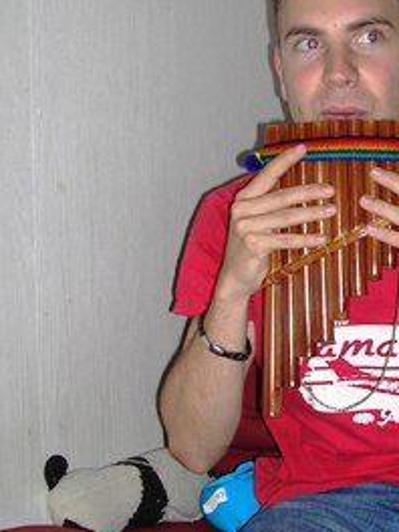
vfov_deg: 19.8
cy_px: 342
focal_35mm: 99
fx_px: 1521
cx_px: 367
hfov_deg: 14.8
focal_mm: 7.5
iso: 67
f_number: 3.1
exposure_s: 1/60.1
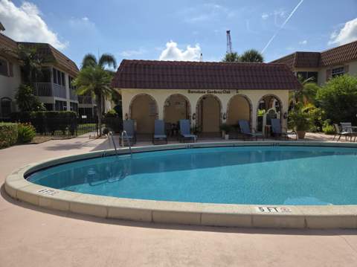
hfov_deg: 74.0
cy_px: 134
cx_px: 178
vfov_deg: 58.8
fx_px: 237
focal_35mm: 23
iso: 25
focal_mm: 5.4
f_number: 1.8
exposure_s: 1/2797
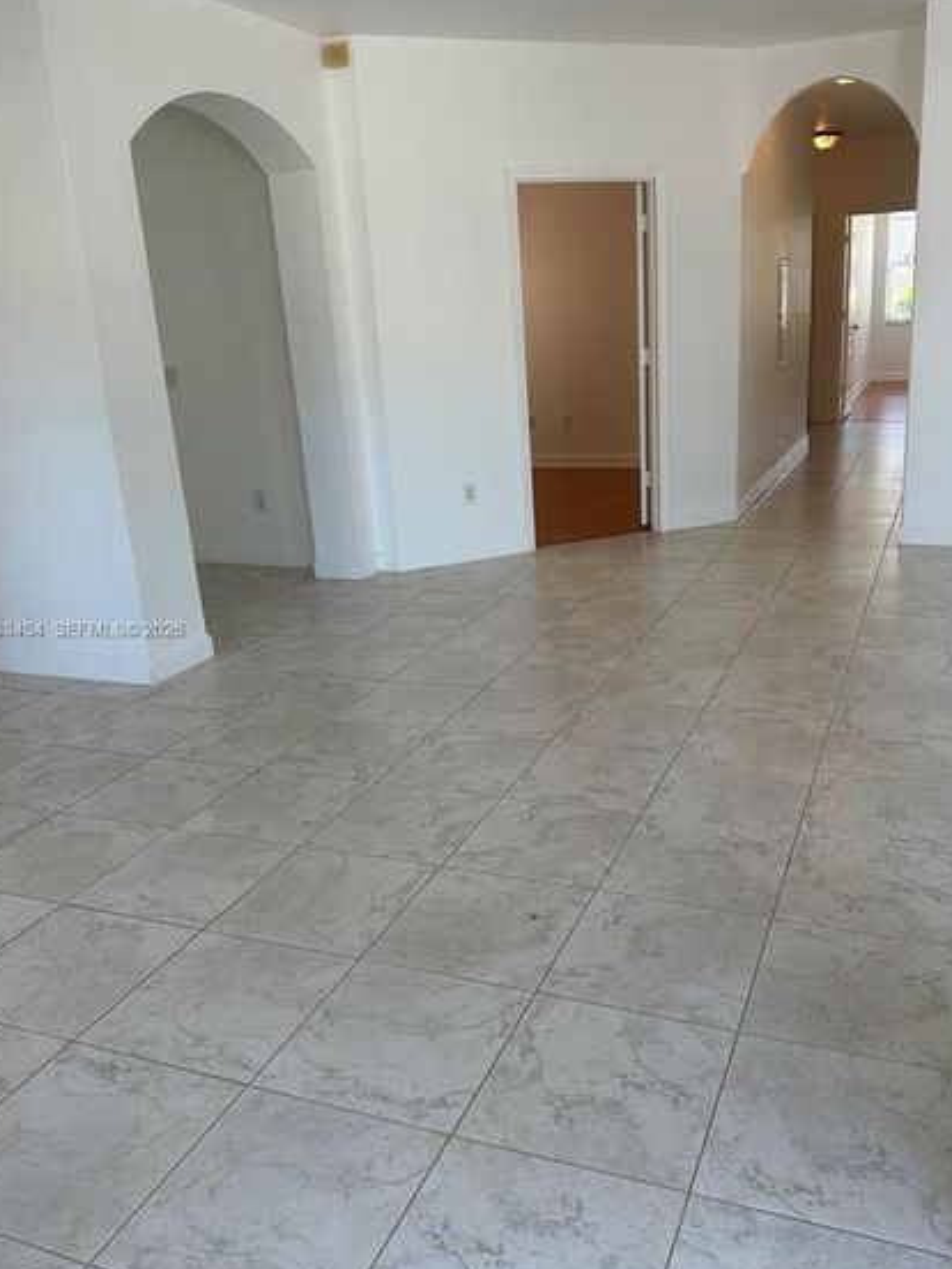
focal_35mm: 29
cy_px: 631
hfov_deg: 48.2
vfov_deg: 61.7
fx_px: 1063
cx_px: 522
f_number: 1.78
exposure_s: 1/170
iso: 64
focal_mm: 6.86
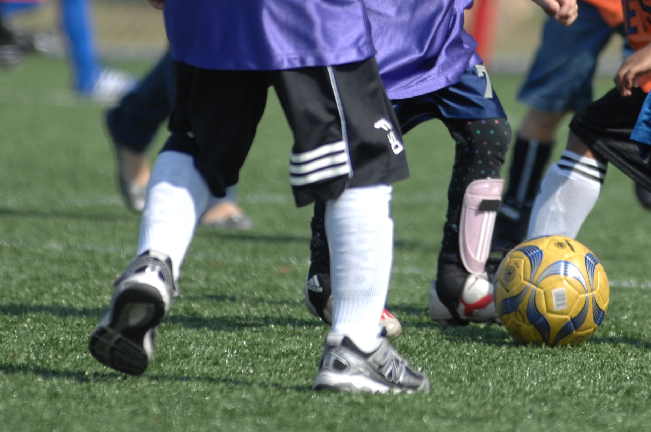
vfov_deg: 2.0
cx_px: 491
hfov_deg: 3.0
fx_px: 12478
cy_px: -43
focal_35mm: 691
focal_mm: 200
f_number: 3.2
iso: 100
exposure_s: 1/1000
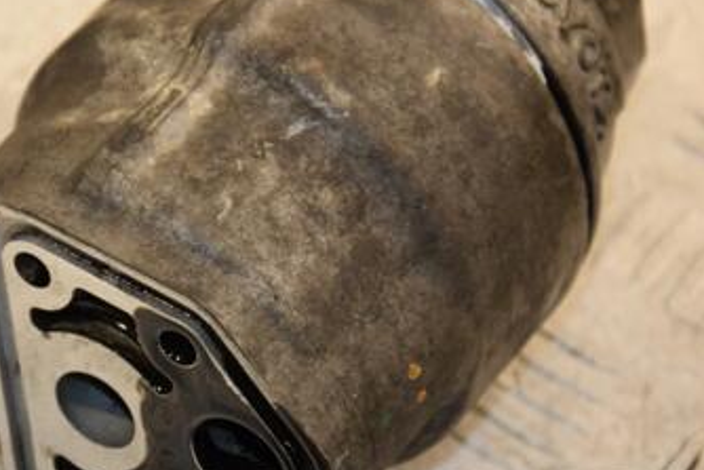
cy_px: 226
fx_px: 5165
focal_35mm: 264
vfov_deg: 5.2
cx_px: 215
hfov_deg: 7.8
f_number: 5.6
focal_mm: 98
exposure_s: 1/200
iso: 800
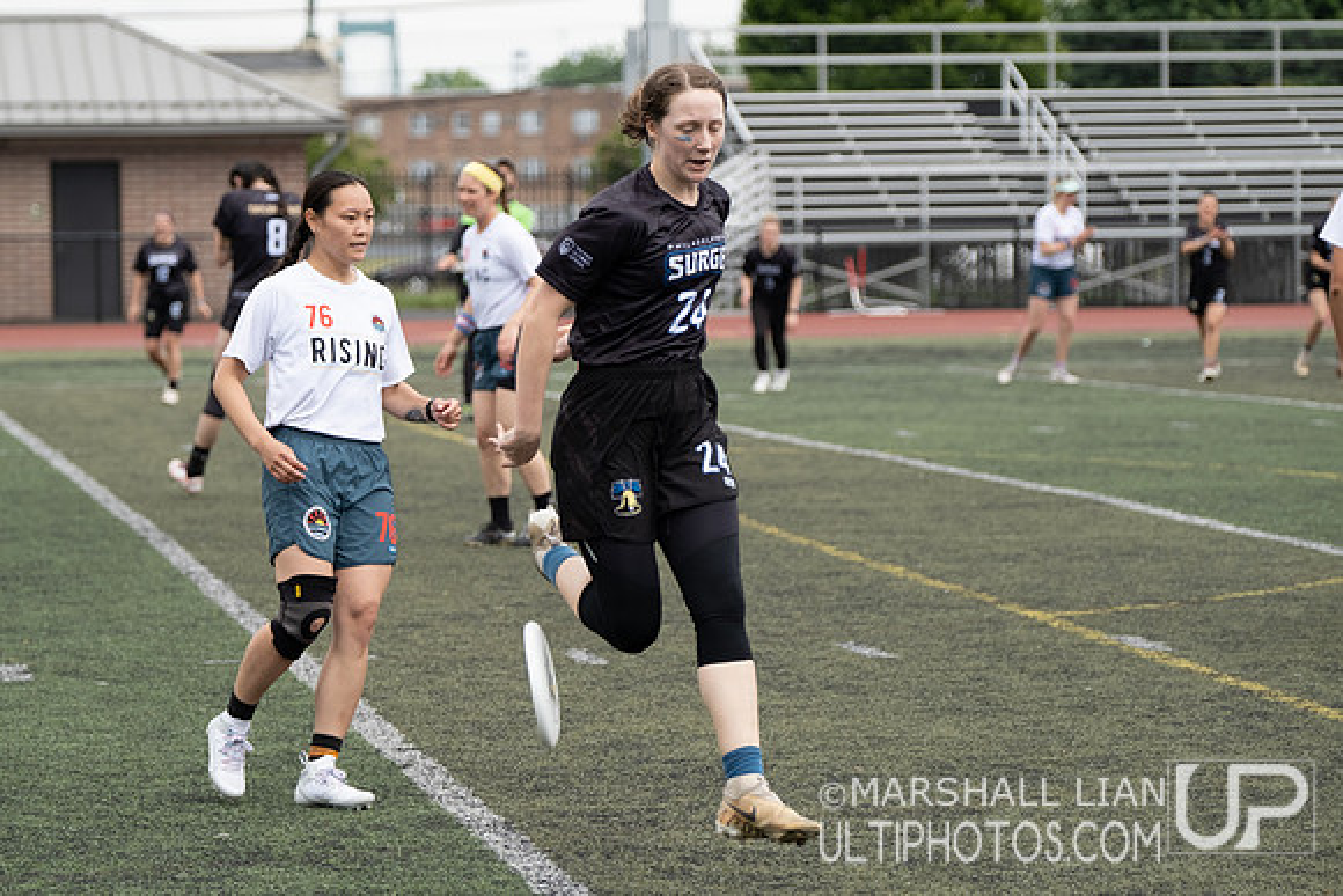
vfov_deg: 9.5
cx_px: 618
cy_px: 409
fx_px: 5400
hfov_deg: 14.2
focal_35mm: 145
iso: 320
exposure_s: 1/2000
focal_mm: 83.8
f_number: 2.8
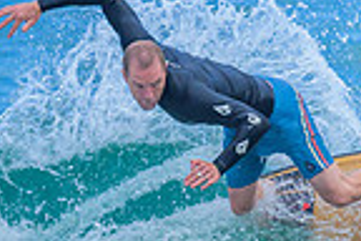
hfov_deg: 0.5
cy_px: 188
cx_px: 403
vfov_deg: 0.3
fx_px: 44510
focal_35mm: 4439
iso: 720
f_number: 6.3
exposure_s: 1/3200
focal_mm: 800
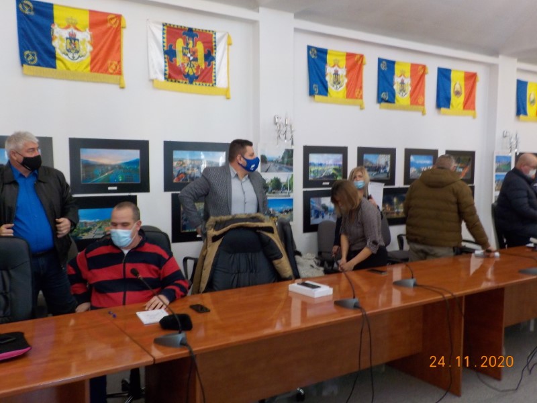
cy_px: 202
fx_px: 465
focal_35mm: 30
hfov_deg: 60.0
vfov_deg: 46.8
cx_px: 268
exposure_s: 1/30
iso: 280
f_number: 3.3
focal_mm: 4.1
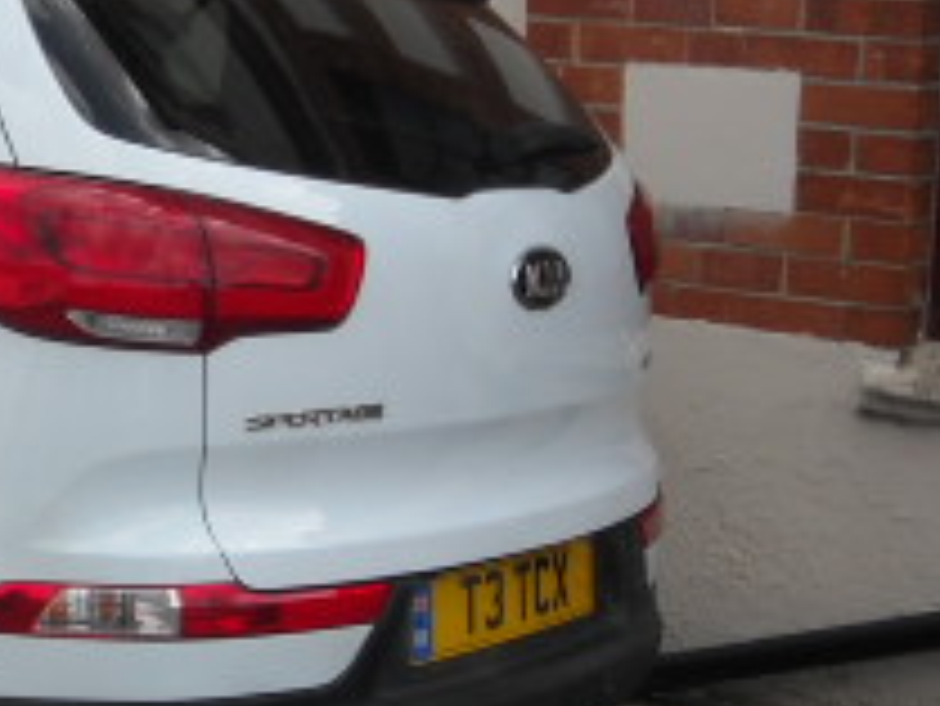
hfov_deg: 17.2
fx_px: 2907
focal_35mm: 107
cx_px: -319
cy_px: 265
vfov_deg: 13.8
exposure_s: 1/192
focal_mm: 5.7
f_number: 5.6
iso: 64
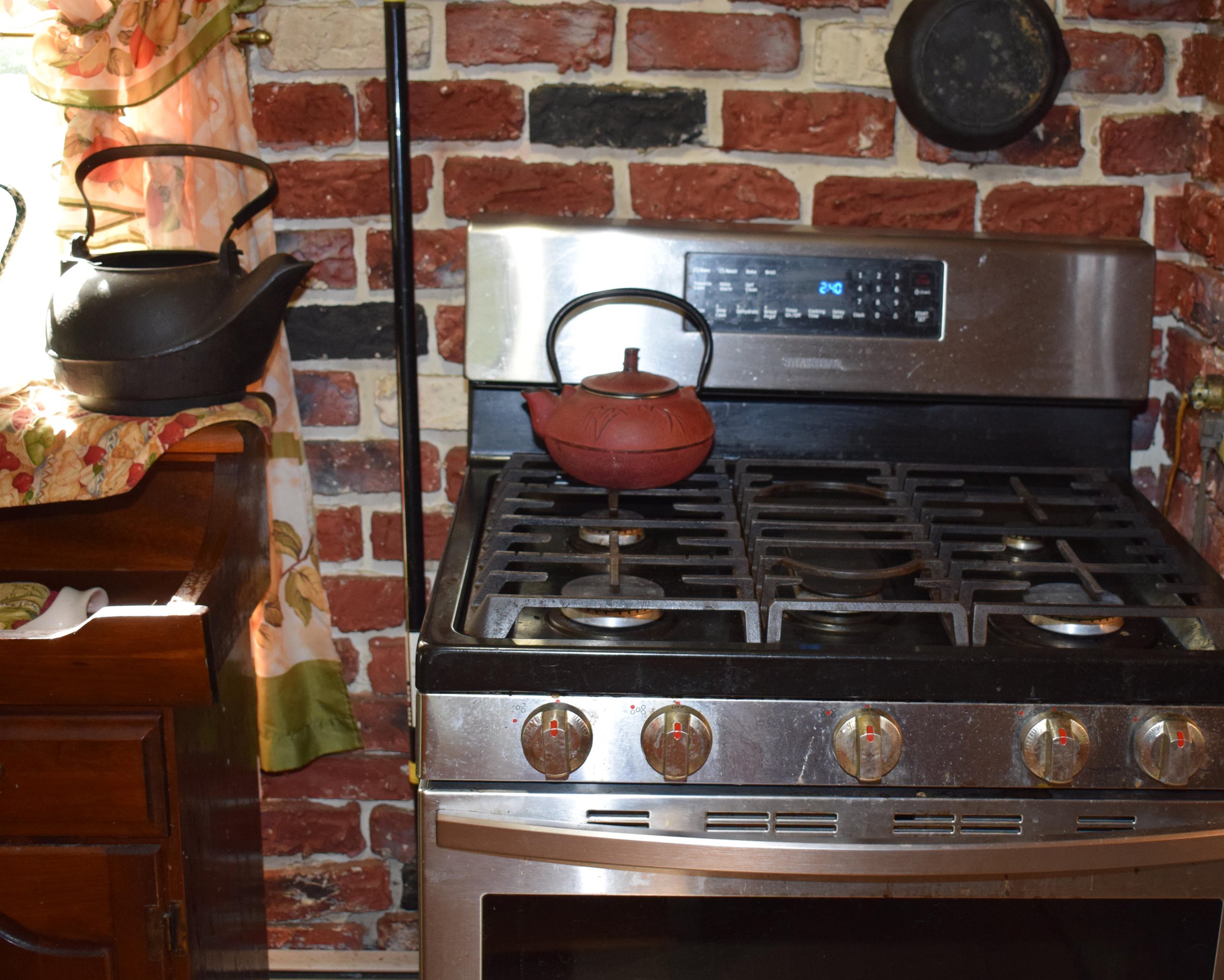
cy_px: 492
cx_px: 743
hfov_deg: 37.5
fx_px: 1796
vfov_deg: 30.5
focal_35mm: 50
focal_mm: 29
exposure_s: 1/60
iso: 1600
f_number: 4.2
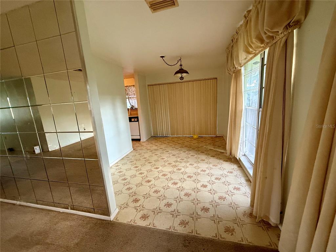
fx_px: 136
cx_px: 168
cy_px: 126
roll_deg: +3.9
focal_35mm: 14
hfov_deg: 102.1
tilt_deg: -9.6
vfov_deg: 85.7
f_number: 2.2
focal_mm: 2.22
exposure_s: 1/82
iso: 320
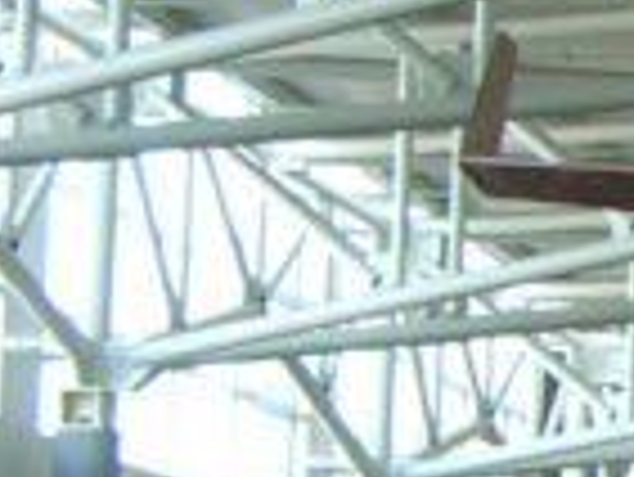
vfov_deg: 5.4
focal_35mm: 276
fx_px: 5059
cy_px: 441
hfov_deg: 6.7
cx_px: 1610
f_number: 2.8
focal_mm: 7.9
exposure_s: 1/80
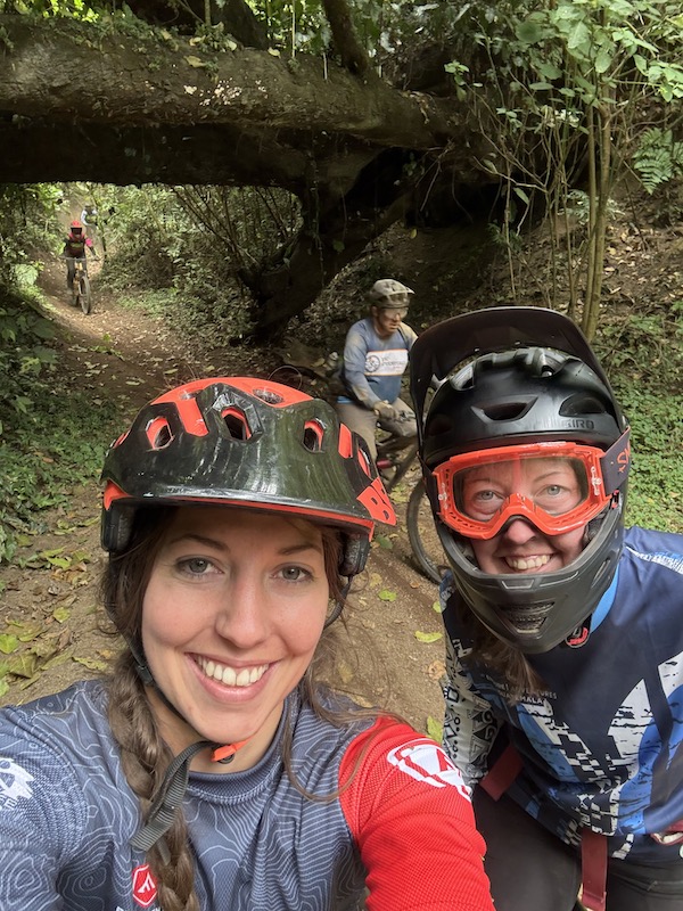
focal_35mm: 23
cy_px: 456
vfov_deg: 73.9
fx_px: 605
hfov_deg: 58.9
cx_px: 342
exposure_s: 1/67
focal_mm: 2.69
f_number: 1.9
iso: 80
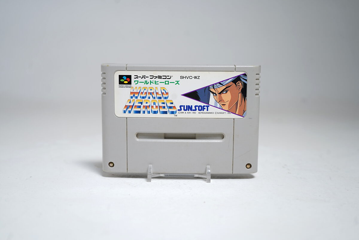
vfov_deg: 32.6
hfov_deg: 47.4
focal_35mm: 41
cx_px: 180
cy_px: 120
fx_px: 409
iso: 64
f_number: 5
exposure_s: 1/5
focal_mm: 41
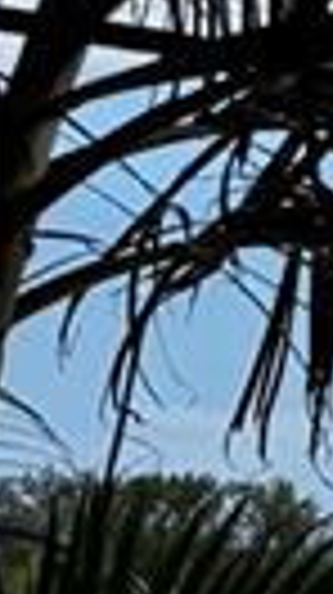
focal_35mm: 203
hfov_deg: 4.2
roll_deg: -0.8
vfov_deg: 10.3
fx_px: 3195
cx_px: 2282
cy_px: 819
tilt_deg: -3.6
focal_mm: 6.76
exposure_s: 1/7092
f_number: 1.78
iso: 80
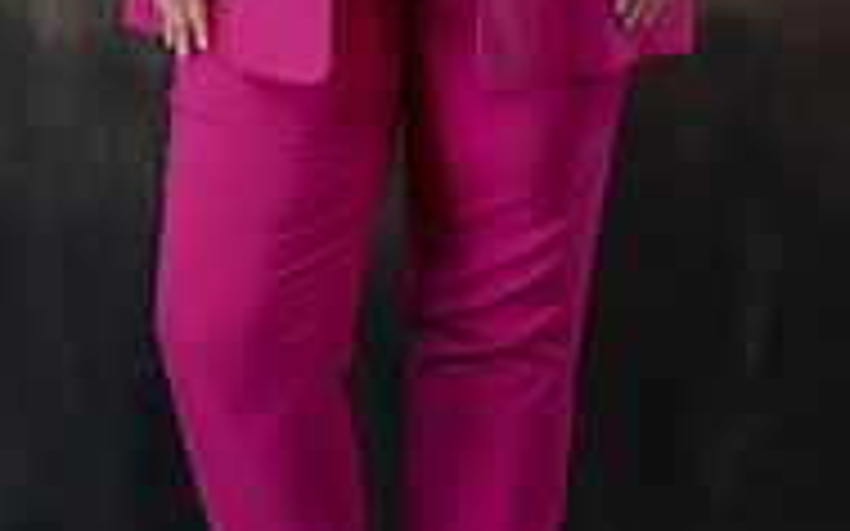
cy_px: -374
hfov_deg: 8.3
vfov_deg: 5.1
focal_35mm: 253
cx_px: 306
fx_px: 5859
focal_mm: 104
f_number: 4.5
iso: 400
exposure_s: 1/100
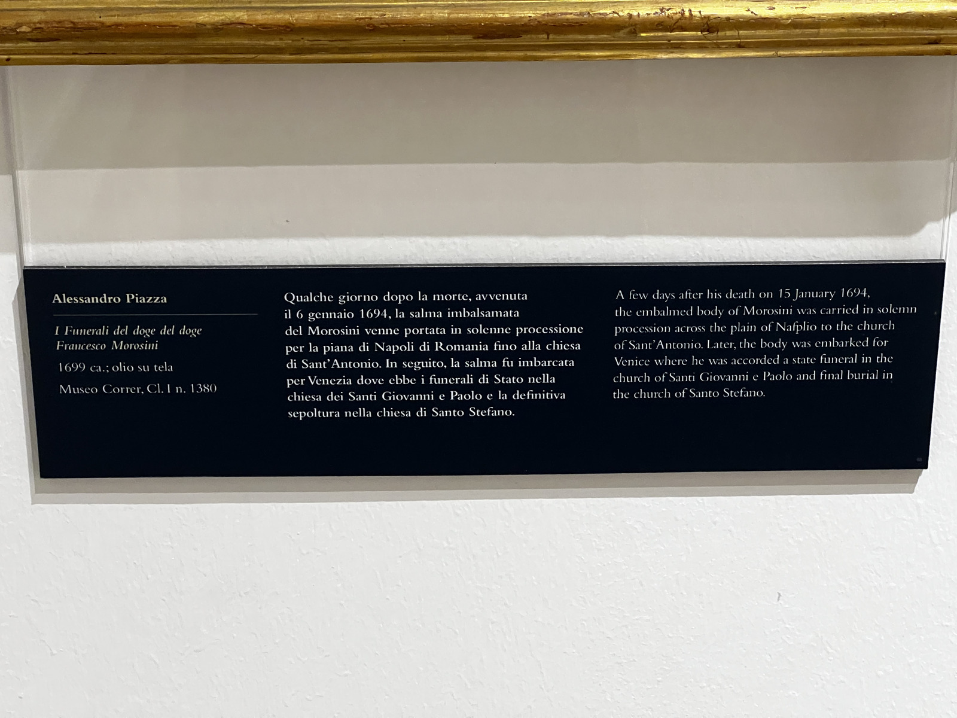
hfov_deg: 25.3
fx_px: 2129
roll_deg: +0.7
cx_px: 478
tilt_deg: -21.6
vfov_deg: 19.1
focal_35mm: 77
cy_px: 359
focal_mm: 9
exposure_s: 1/33
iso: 640
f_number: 2.8
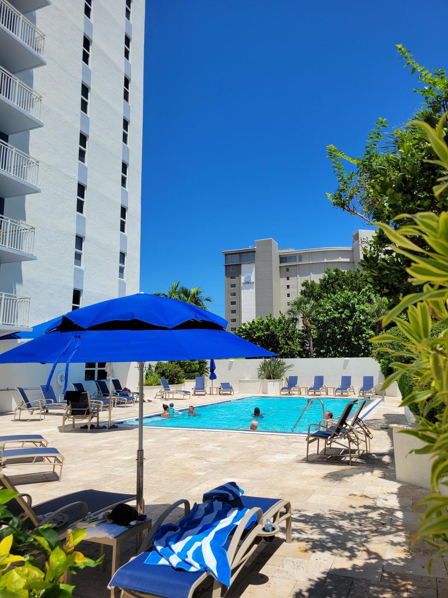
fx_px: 449
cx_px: 224
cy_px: 299
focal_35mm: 26
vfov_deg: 67.3
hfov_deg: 53.1
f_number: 1.8
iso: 40
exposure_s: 1/3502
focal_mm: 5.4
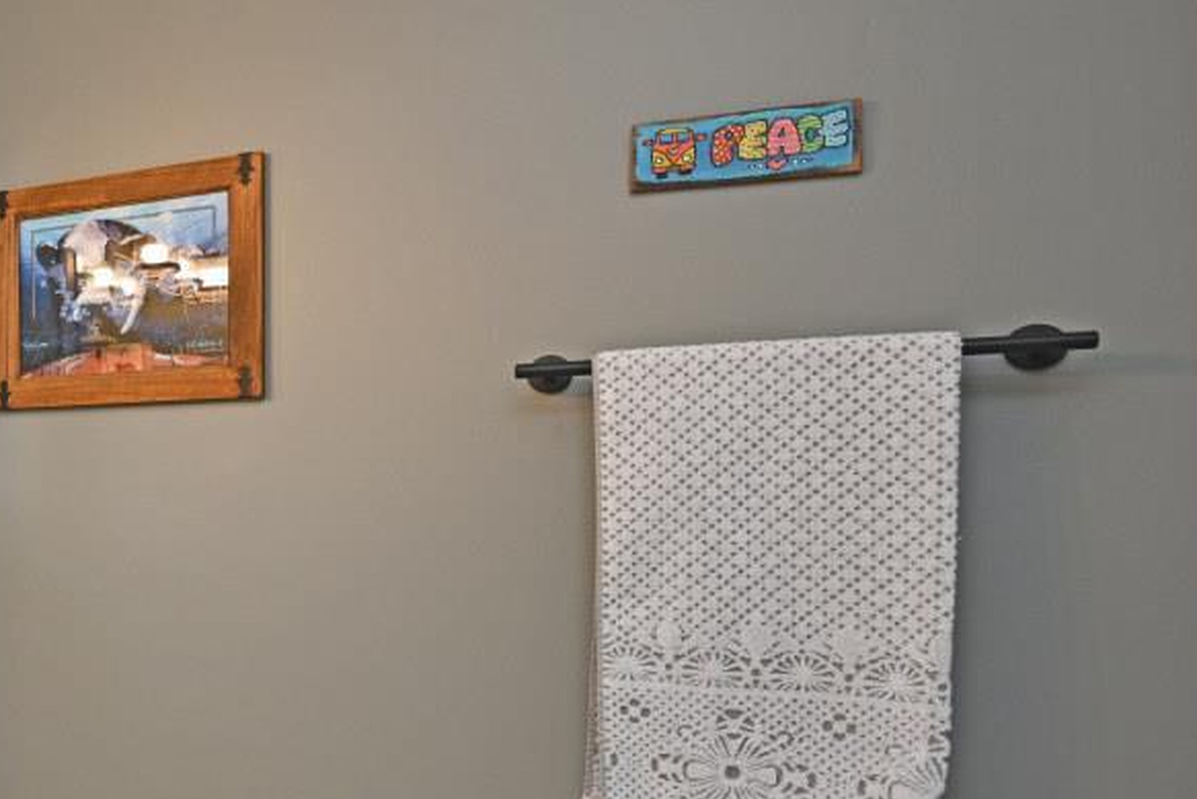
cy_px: 499
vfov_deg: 36.7
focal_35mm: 36
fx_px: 1197
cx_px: -226
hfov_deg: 39.2
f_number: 4
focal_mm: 14
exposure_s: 1/60
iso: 280
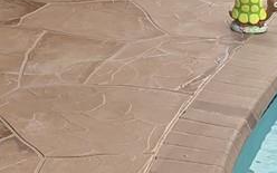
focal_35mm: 114
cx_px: 143
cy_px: -184
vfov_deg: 10.5
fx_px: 861
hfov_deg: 18.3
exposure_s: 1/396
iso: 25
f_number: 1.8
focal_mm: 4.25
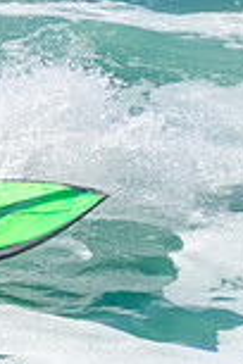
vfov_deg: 0.5
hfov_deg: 0.3
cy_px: -36
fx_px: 42137
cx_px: -262
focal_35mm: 4162
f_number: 11
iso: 900
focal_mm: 800
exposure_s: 1/2000
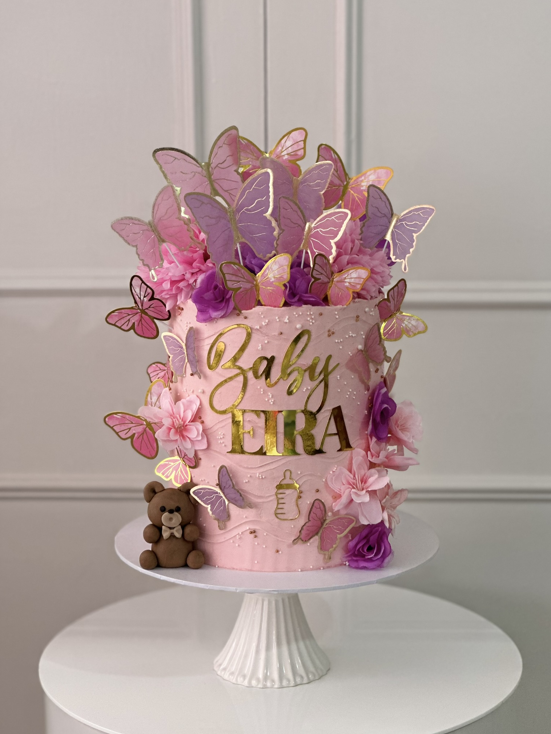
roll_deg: +0.3
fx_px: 1656
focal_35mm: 78
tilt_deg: -9.2
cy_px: 368
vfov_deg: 25.0
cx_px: 277
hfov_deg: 18.9
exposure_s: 1/40
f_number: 2.8
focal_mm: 9
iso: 160
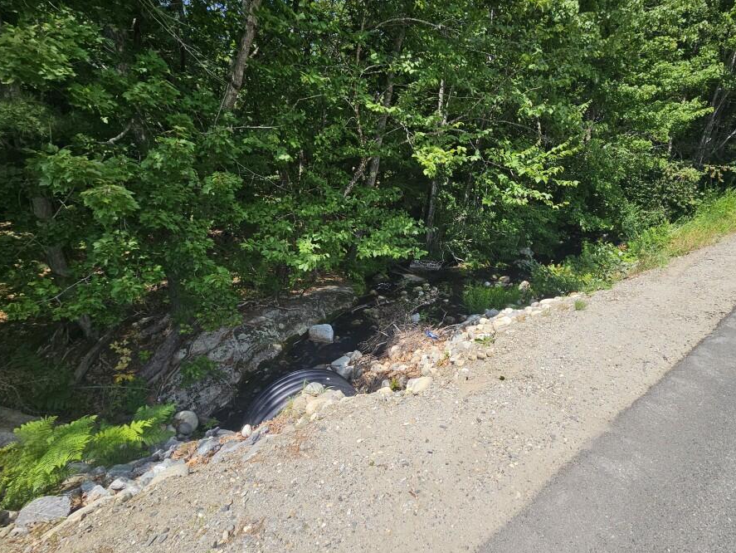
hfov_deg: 97.5
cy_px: 277
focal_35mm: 15
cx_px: 419
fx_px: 319
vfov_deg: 81.8
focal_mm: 2.2
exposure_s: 1/1567
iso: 50
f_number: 2.2
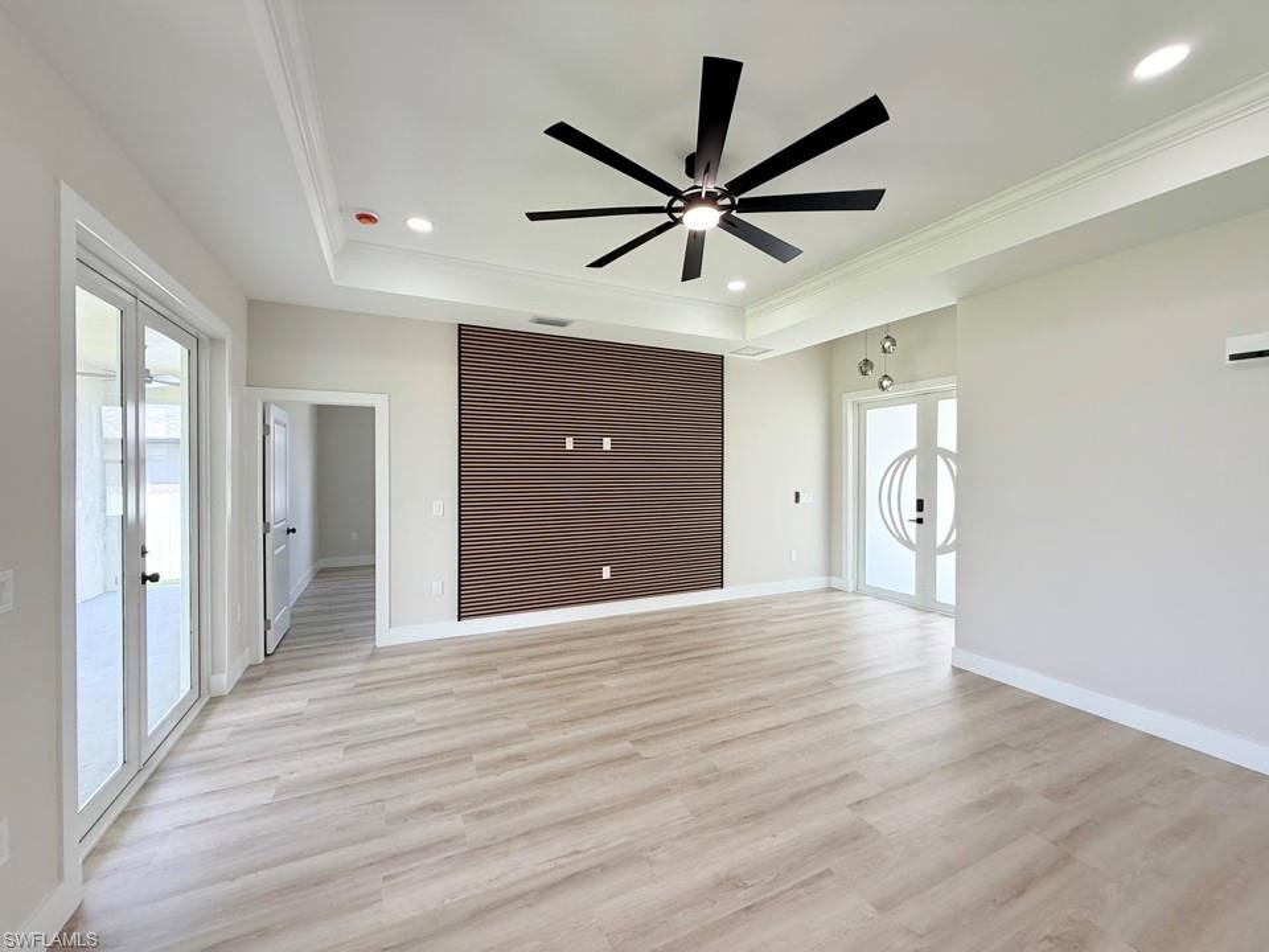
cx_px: 634
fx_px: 513
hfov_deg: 102.1
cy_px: 476
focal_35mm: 14
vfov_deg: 85.7
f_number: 2.2
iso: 64
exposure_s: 1/113
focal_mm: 2.22
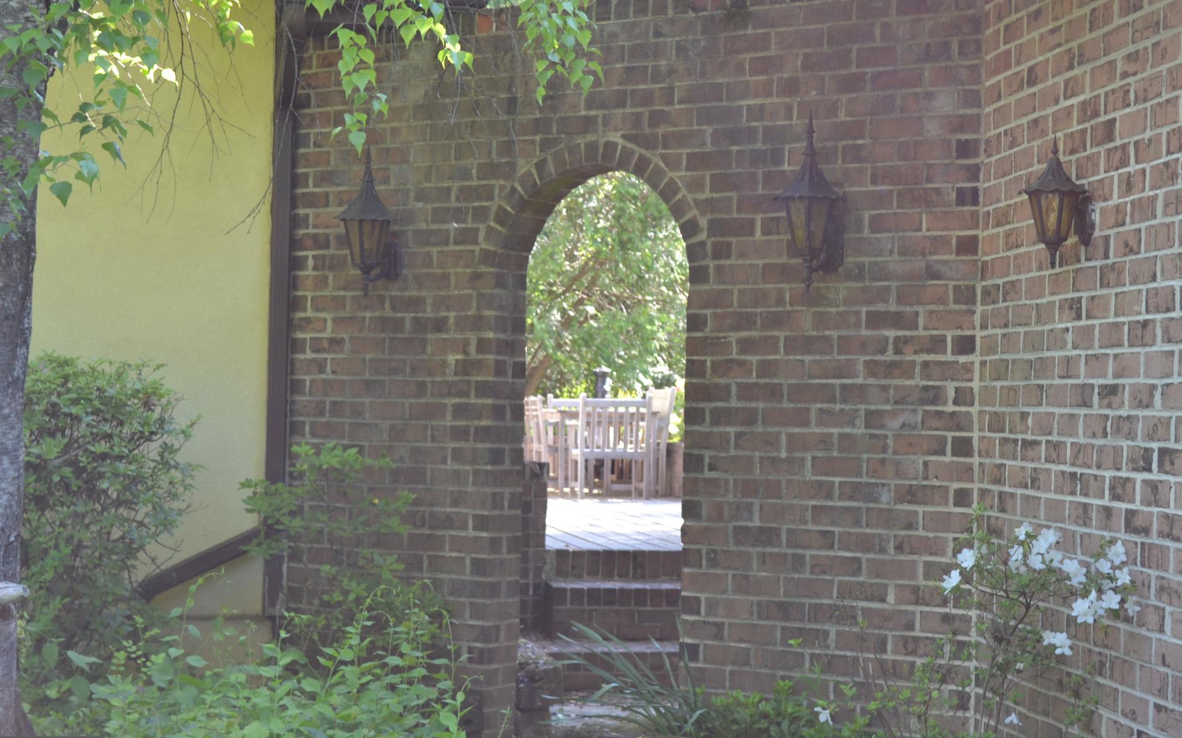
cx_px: 612
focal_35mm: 67
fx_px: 2158
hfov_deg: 30.6
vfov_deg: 19.4
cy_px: 351
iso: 400
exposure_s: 1/80
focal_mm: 40
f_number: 5.3
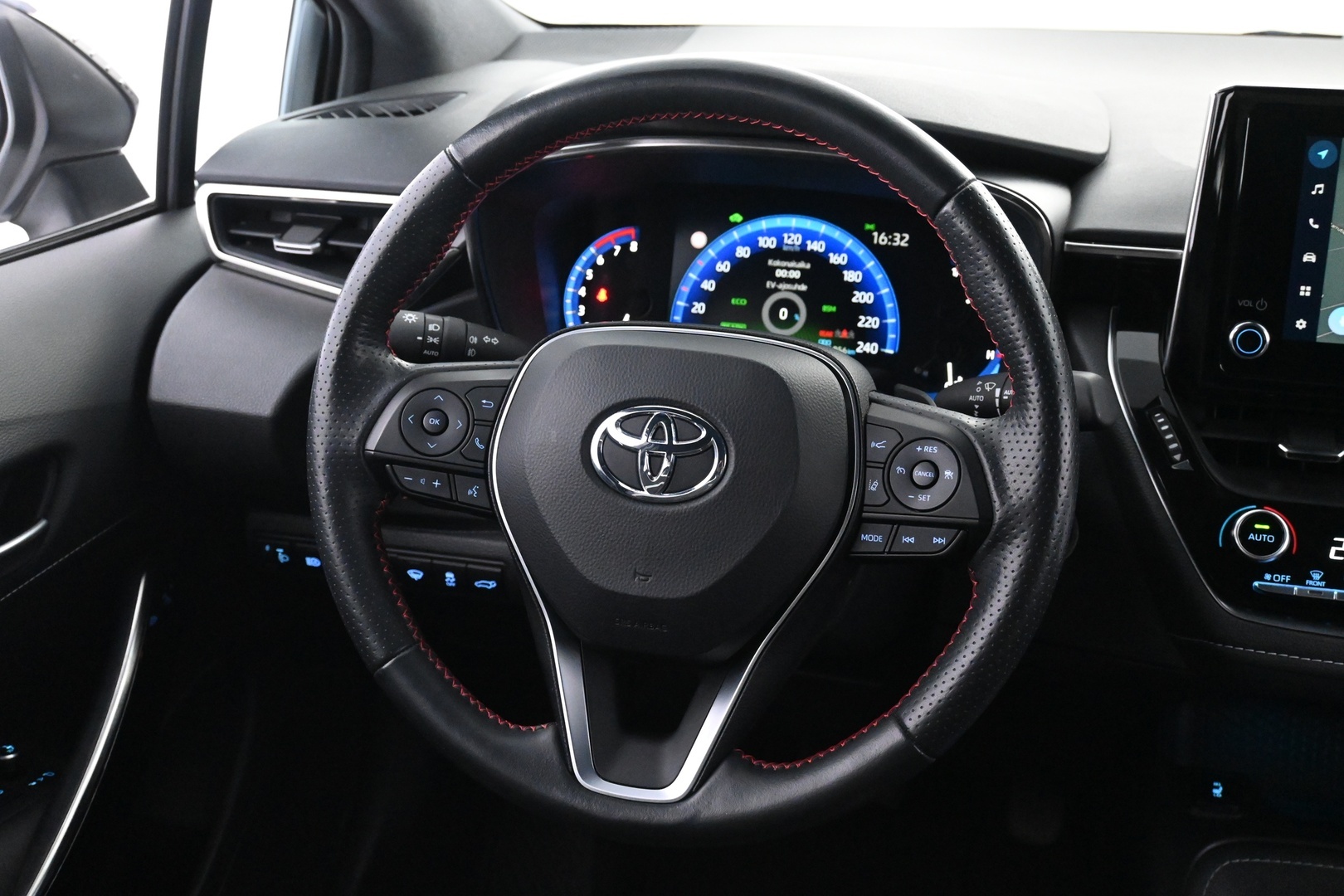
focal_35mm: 42
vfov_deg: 31.9
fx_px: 1568
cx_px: 672
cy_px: 448
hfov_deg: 46.4
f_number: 4.5
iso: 6400
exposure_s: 1/50
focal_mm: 28
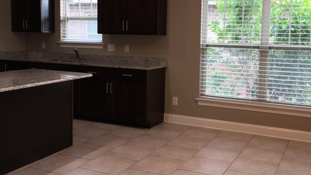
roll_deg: -0.8
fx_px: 355
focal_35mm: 43
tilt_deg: -4.3
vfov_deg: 27.6
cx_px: 160
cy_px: 67
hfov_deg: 47.3
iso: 25
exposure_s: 1/54
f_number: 2.2
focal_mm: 4.15
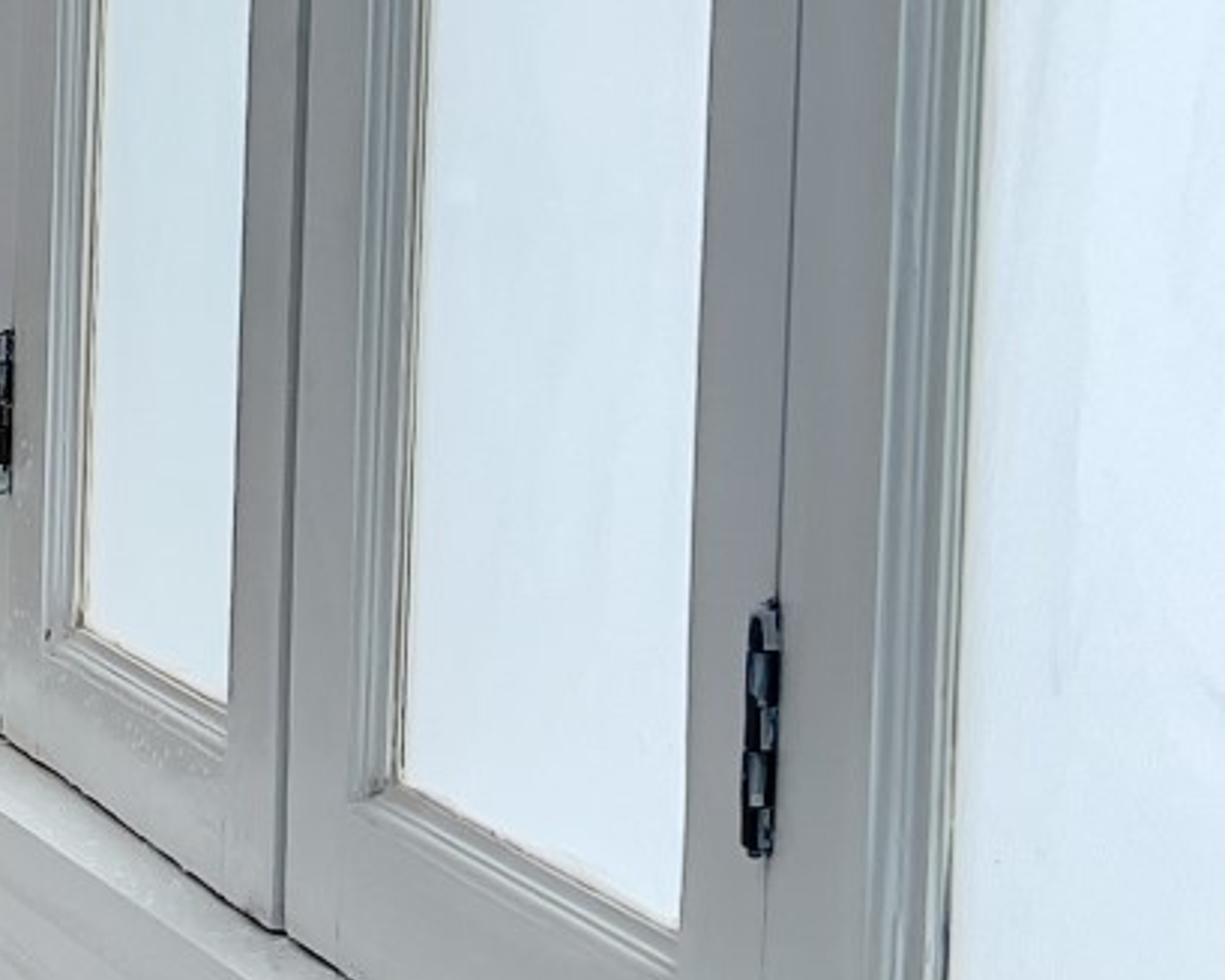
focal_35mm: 127
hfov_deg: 12.9
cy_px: 96
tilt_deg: -3.3
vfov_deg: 12.1
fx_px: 4603
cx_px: -1330
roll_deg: -0.5
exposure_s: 1/100
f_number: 1.5
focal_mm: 5.7
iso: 40
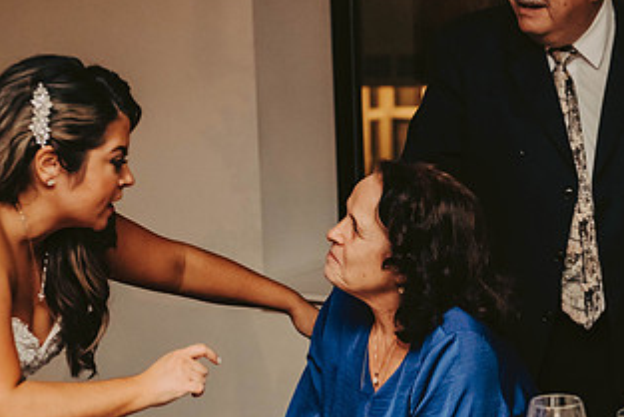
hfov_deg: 20.0
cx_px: 353
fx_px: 1769
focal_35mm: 102
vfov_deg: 13.3
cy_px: 360
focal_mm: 55
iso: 2000
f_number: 3.2
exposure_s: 1/200
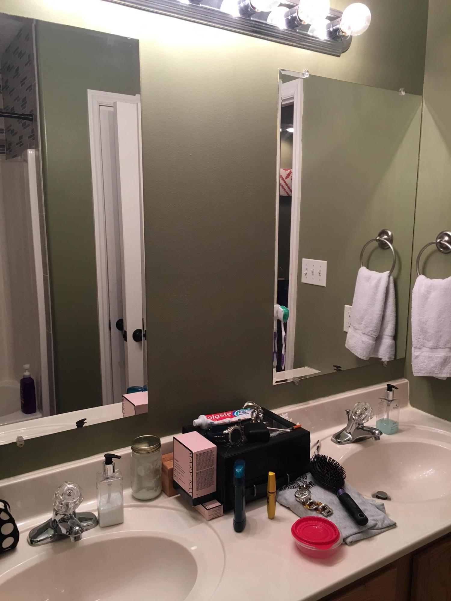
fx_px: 504
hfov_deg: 48.2
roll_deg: -1.2
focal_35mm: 29
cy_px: 300
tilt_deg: -8.5
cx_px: 226
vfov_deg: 61.7
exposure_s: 1/15
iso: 25
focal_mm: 4.15
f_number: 2.2
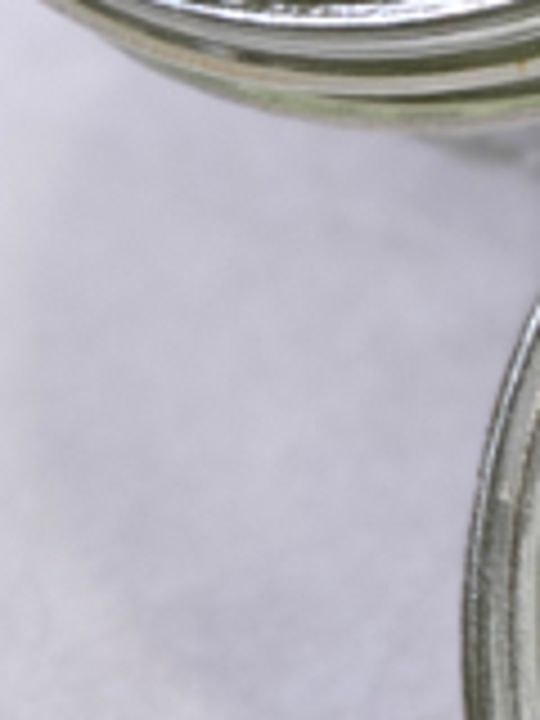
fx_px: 2392
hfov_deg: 11.0
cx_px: 1269
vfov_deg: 15.6
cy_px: -396
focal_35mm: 115
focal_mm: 5.4
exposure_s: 1/120
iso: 100
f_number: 1.8
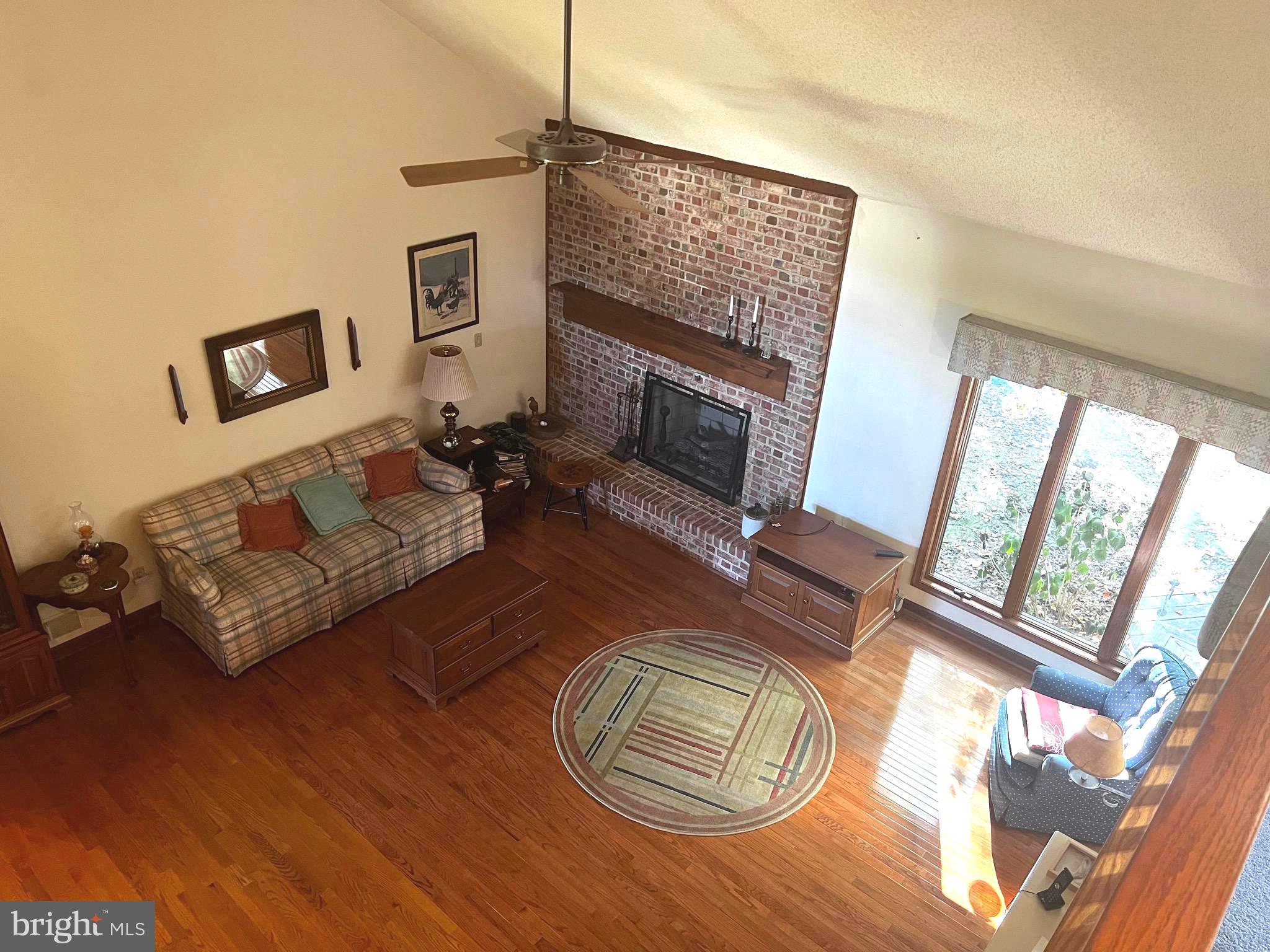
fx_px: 954
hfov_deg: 67.3
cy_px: 476
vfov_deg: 53.1
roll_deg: -3.3
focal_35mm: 26
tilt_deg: -30.5
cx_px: 635
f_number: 1.5
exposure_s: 1/60
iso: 320
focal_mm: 5.7
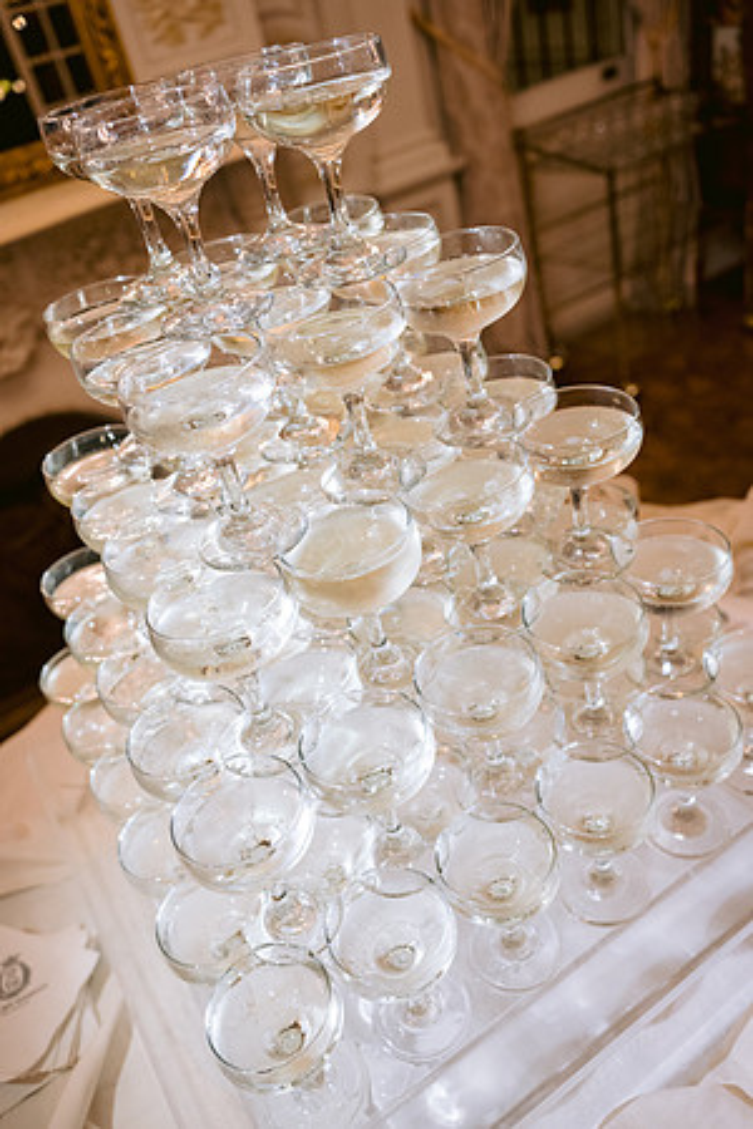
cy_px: 564
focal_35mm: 28
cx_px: 376
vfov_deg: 65.5
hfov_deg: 46.4
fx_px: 878
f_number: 3.5
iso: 1600
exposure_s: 1/60
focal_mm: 28
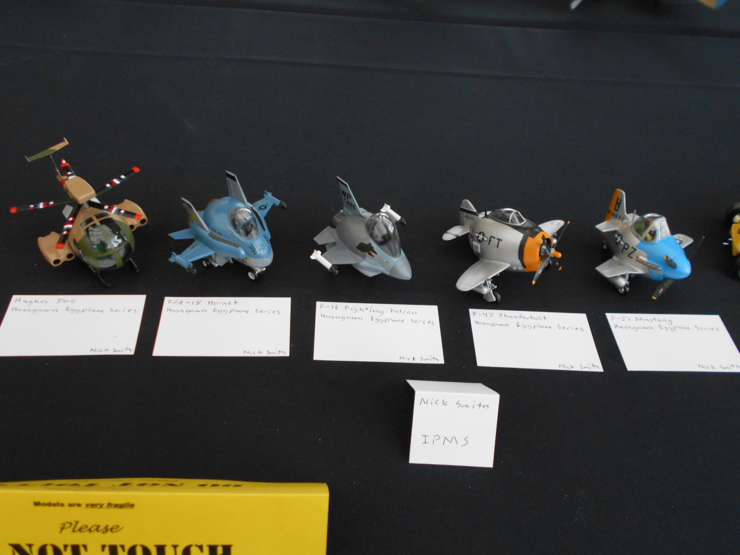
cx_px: 370
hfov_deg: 67.3
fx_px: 556
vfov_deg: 53.1
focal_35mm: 26
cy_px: 278
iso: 220
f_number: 3.2
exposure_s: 1/30
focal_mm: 4.6
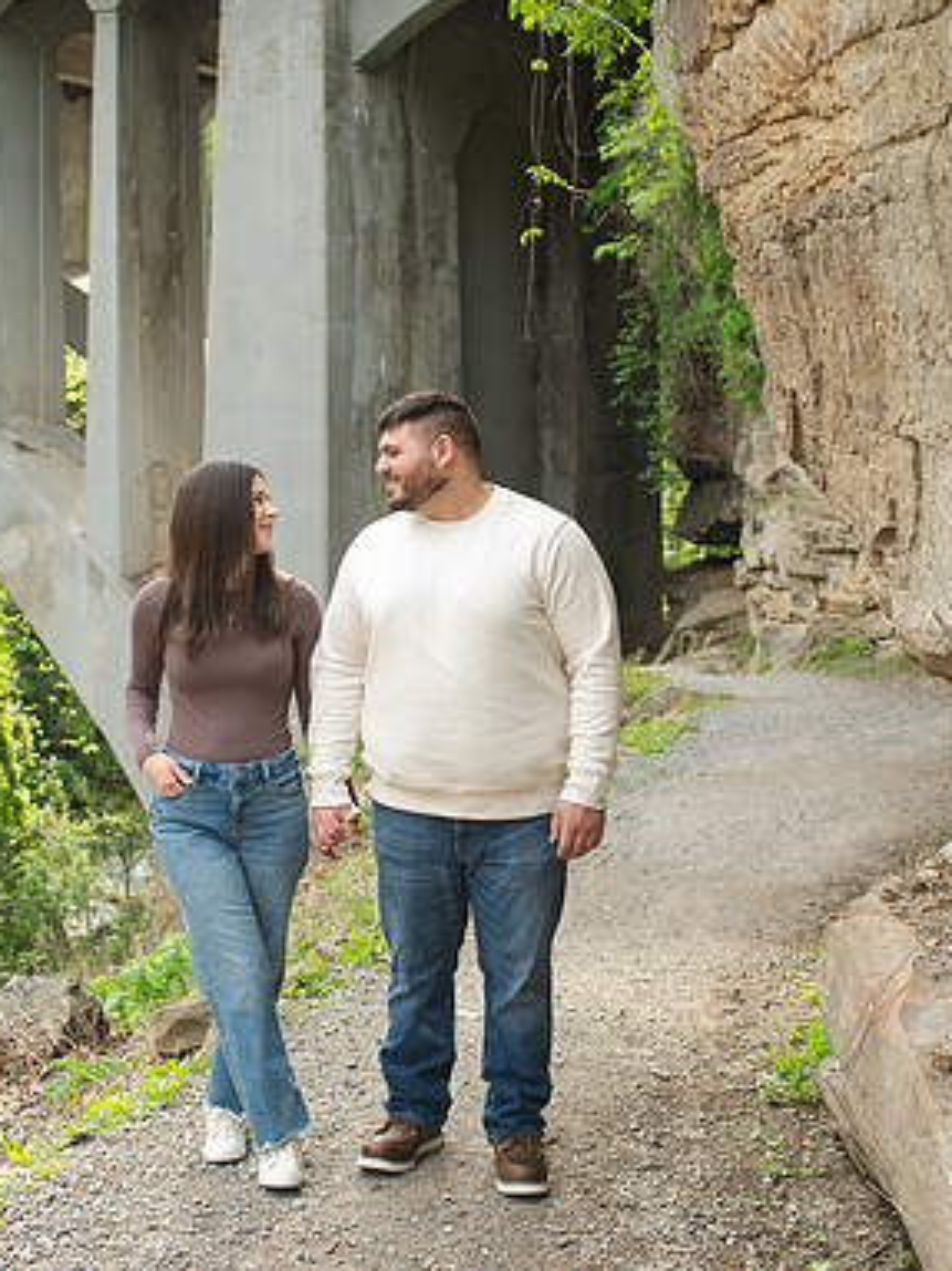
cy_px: 672
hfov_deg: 27.0
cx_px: 389
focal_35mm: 54
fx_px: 1981
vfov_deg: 35.5
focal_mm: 35
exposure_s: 1/500
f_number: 3.5
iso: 640
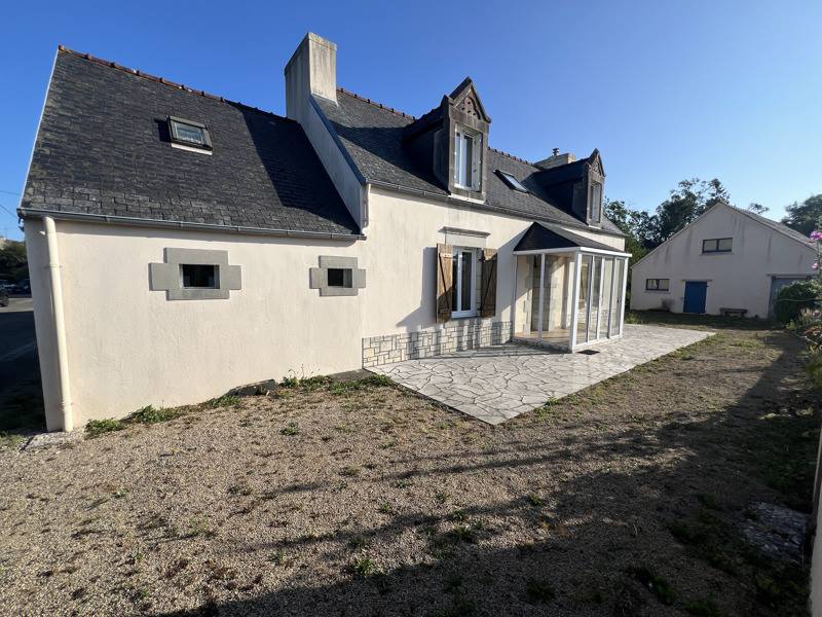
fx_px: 309
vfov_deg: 89.9
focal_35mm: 13
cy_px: 308
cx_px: 411
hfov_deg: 106.2
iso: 32
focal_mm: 1.57
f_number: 1.8
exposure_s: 1/2053
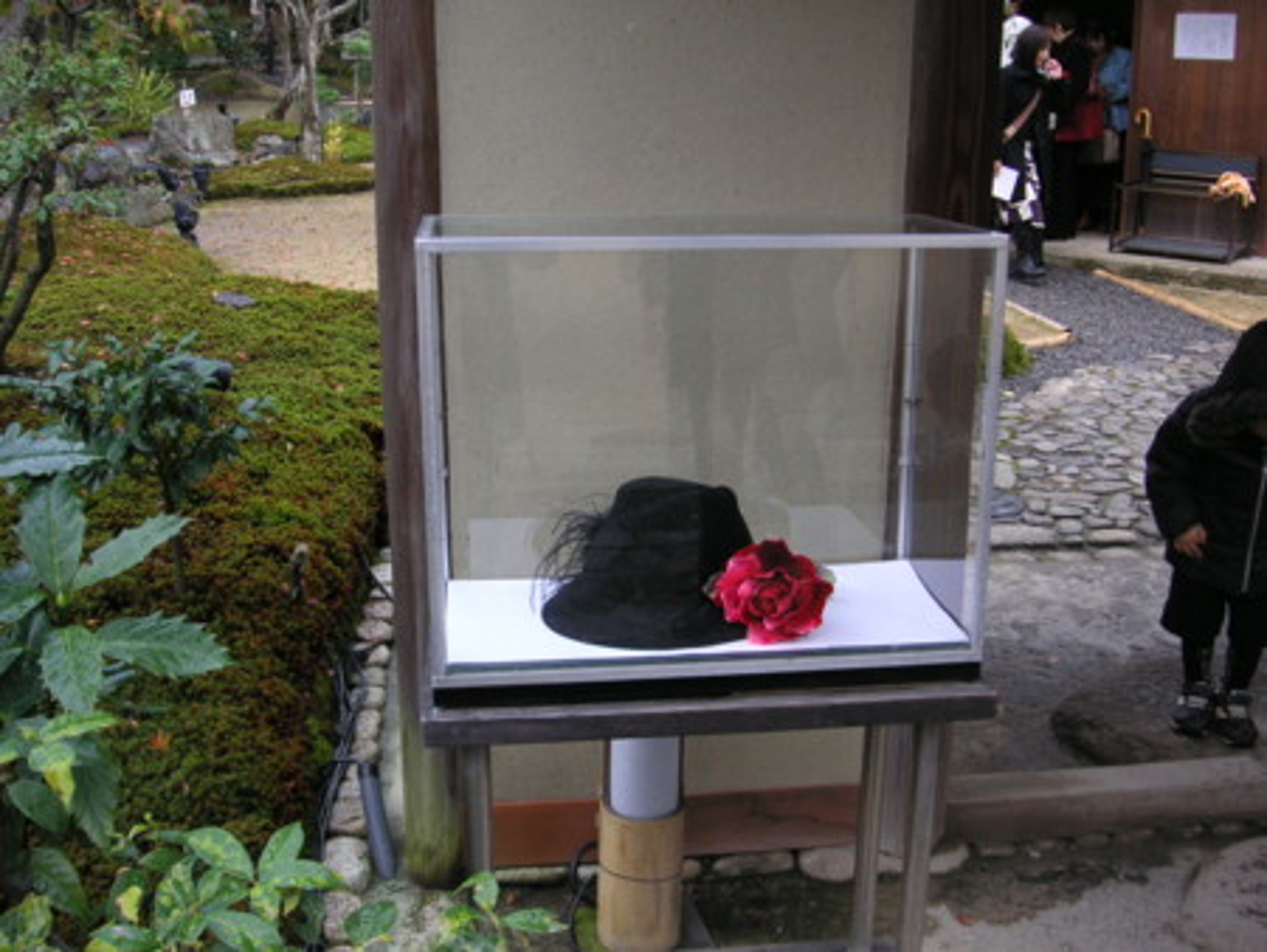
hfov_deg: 50.1
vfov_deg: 38.7
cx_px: 634
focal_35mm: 37
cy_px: 476
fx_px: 1355
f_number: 2.8
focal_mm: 6.1
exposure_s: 1/60
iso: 50
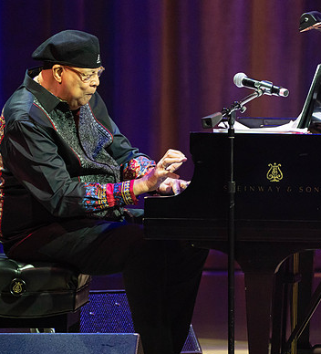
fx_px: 6834
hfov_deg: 2.7
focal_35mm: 619
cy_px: 183
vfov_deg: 3.0
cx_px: 213
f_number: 5.6
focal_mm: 400
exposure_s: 1/250
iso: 3200
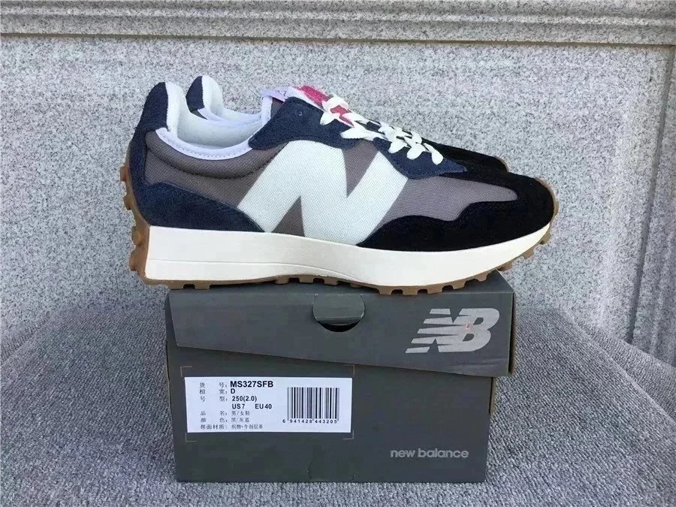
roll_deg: -0.6
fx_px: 605
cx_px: 338
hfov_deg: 58.4
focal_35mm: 31
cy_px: 254
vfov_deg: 45.4
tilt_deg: -15.9
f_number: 2.4
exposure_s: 1/180
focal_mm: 3.3
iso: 25
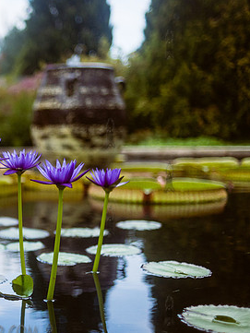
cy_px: 163
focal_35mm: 58
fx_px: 558
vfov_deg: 33.2
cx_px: -12
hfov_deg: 23.9
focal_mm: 35
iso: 640
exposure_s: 1/4000
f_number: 2
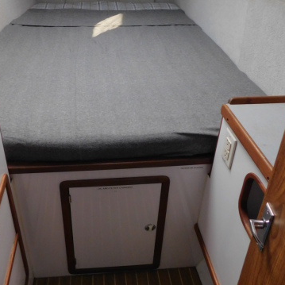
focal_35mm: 34
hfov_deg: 48.2
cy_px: 73
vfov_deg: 46.8
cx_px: 116
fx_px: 317
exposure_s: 1/30
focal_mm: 4
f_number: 3
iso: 320
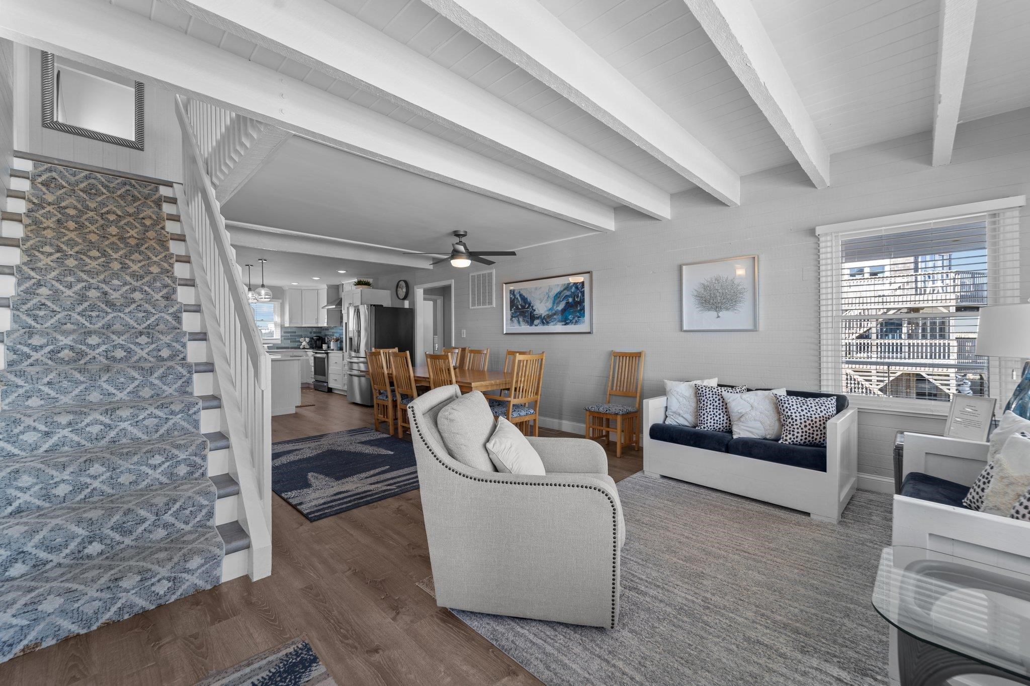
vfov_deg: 81.2
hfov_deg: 104.3
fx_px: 400
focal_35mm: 14
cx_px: 515
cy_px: 343
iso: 100
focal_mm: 14
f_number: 8
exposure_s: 1/2.5
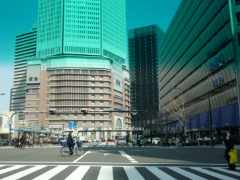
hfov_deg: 45.6
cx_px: 99
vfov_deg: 35.1
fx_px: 284
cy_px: 79
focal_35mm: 41
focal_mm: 5.5
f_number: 2.8
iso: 100
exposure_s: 1/800
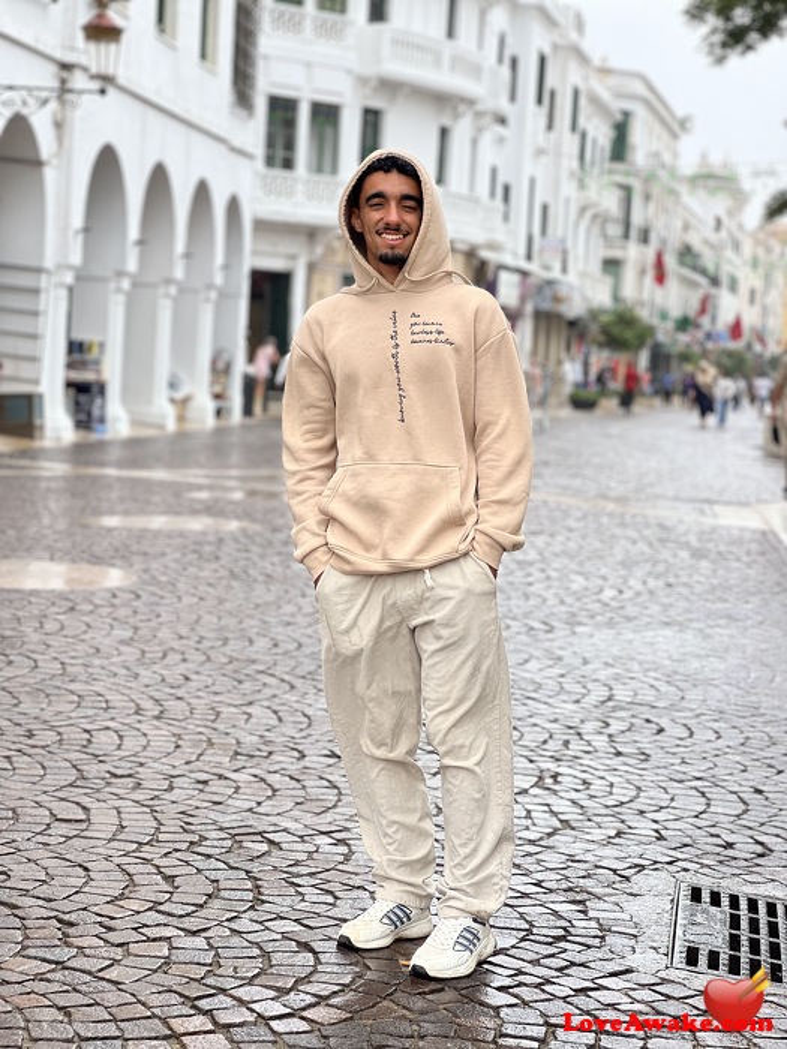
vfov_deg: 25.3
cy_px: 524
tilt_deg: -3.7
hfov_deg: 19.1
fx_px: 2334
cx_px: 394
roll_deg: -3.1
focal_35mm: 77
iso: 25
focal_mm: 9
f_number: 2.8
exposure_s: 1/191
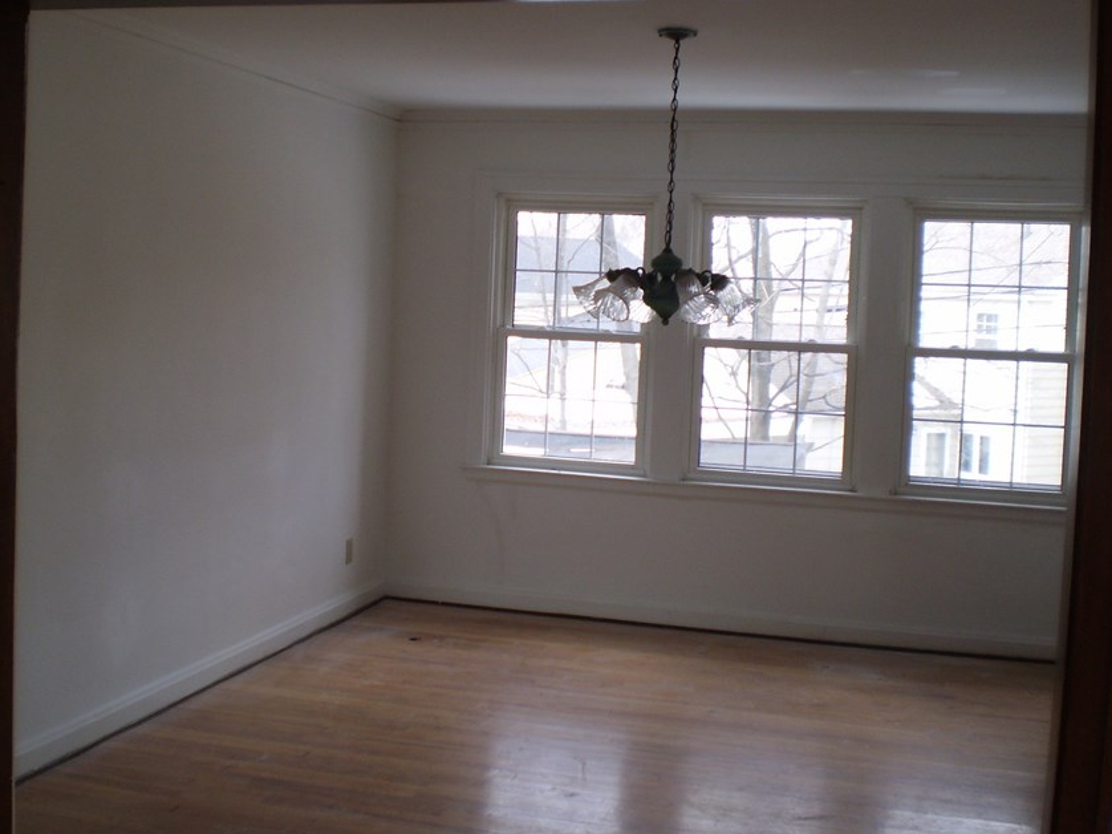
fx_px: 1413
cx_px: 529
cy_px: 381
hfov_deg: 42.9
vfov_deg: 32.8
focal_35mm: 44
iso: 64
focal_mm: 6.3
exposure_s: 1/50
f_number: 3.1
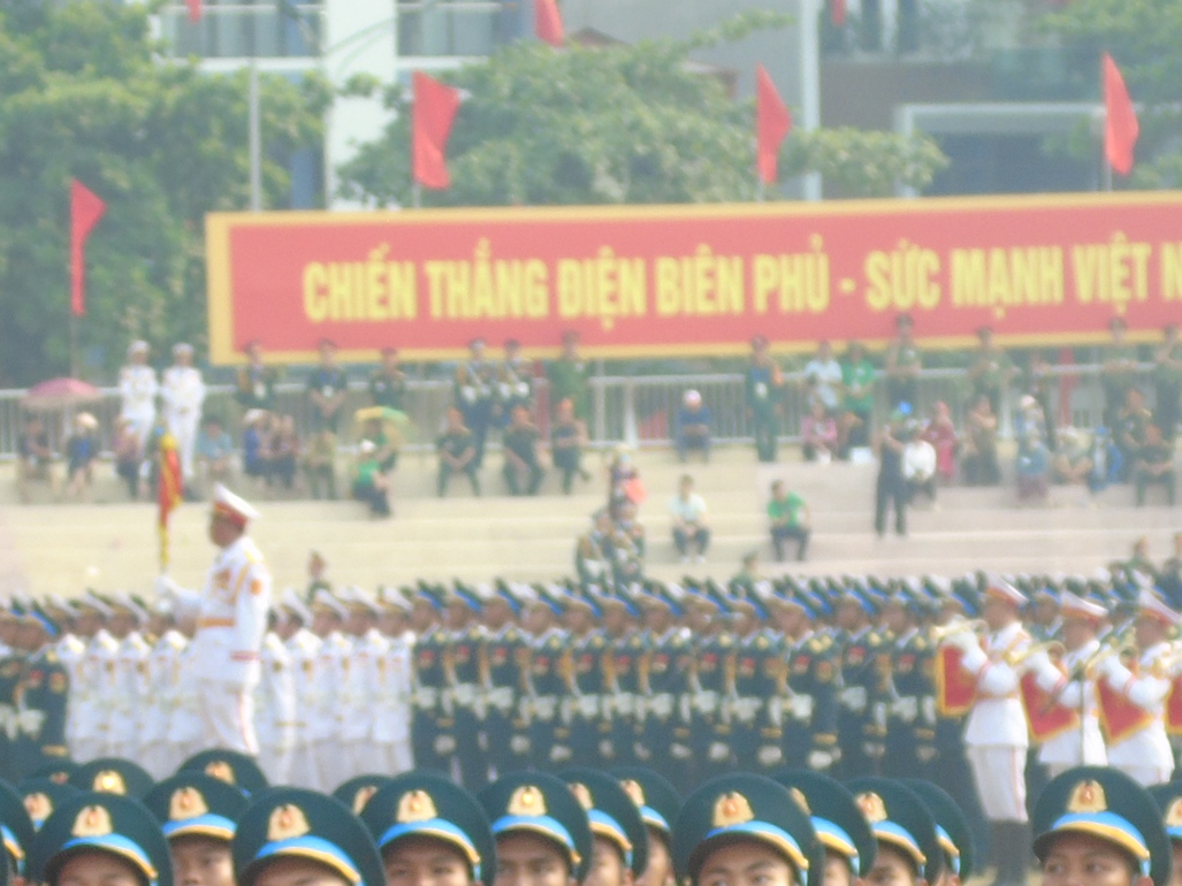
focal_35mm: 354
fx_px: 12086
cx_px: 710
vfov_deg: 4.2
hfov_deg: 5.6
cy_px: 921
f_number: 4.7
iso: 80
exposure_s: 1/160
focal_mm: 25
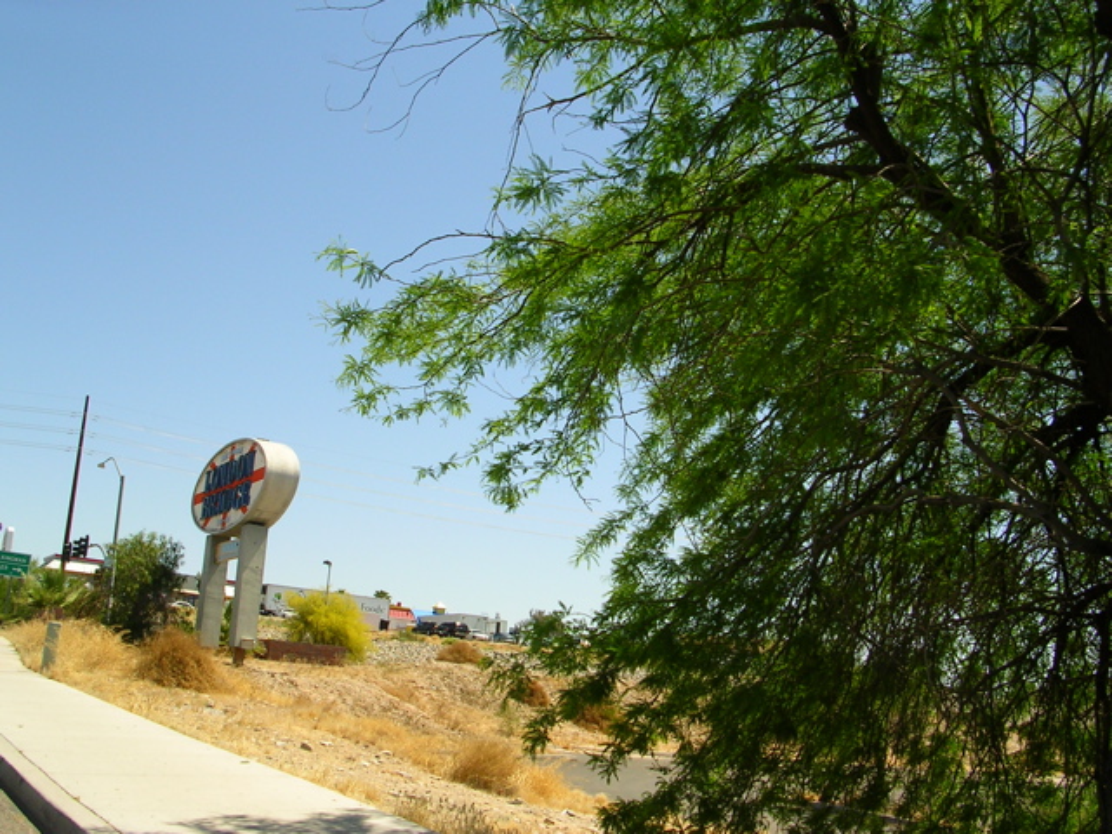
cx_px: 556
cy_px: 417
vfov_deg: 37.7
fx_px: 1221
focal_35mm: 38
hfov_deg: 49.0
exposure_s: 1/260
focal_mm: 5.8
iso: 50
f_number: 5.6
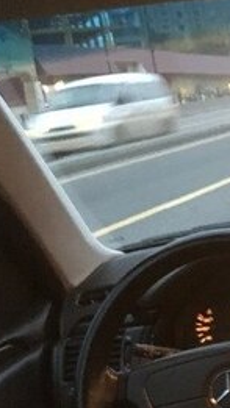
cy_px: 349
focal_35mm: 80
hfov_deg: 13.0
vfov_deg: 25.9
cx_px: 471
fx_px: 867
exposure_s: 1/17
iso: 500
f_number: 2.2
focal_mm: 4.15
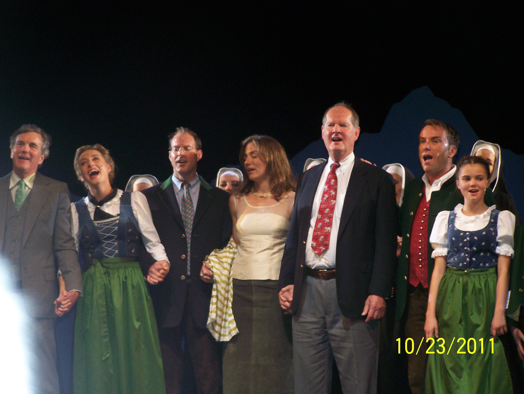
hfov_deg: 14.2
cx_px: 262
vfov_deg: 10.7
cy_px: 197
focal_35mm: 139
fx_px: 2106
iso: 160
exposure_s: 1/100
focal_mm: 23.1
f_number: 3.2
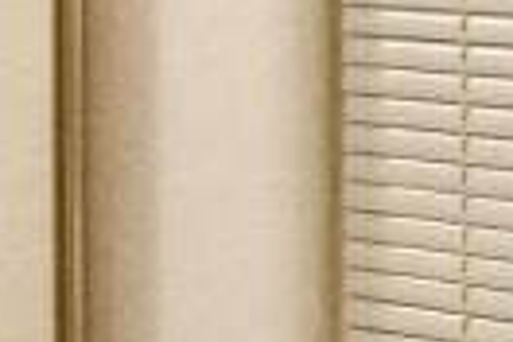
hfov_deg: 7.4
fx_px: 3334
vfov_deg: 5.9
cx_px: -1181
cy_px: -16
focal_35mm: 234
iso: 50
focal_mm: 4.15
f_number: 2.2
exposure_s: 1/15
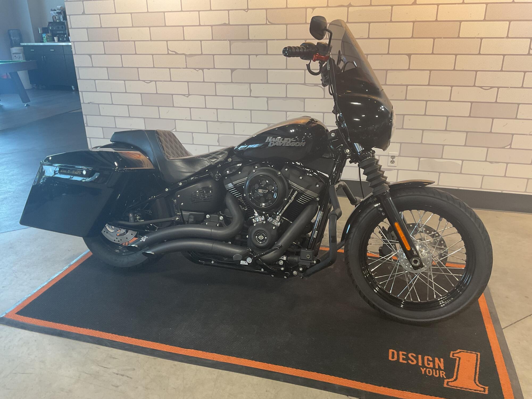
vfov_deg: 48.2
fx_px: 446
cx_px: 266
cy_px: 200
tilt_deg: -22.0
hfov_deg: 61.7
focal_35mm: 29
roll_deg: +1.7
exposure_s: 1/50
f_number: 1.8
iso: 64
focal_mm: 3
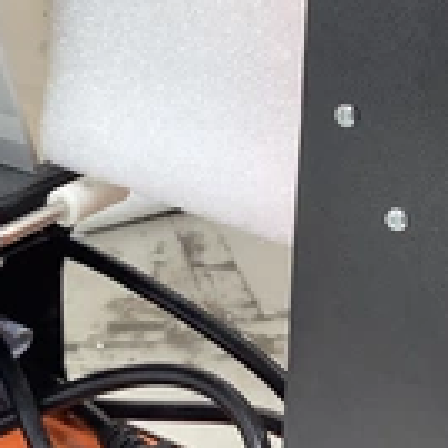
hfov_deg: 21.1
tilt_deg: -23.8
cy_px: 204
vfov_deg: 21.1
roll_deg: -0.1
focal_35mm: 82
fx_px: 1201
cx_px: 177
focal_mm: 3.3
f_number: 2.4
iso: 64
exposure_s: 1/50
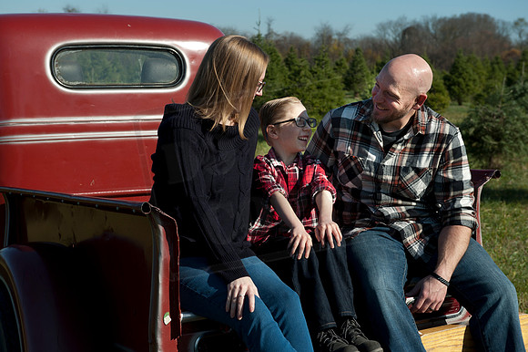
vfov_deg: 21.9
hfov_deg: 32.4
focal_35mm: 62
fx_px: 909
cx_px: 264
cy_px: 176
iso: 100
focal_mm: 62
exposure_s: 1/500
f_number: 8
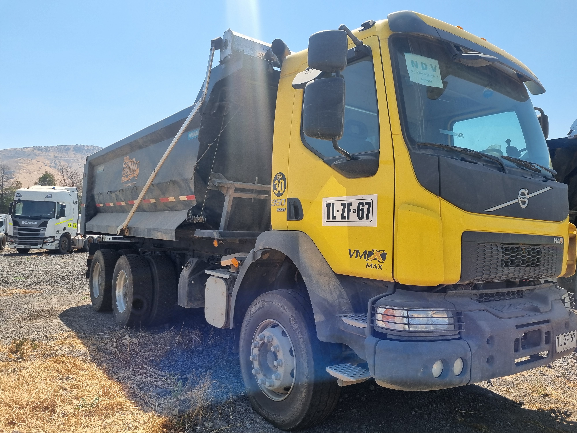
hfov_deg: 67.3
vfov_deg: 53.1
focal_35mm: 26
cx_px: 288
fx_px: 433
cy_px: 216
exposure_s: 1/1792
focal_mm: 5.4
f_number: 1.8
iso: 50
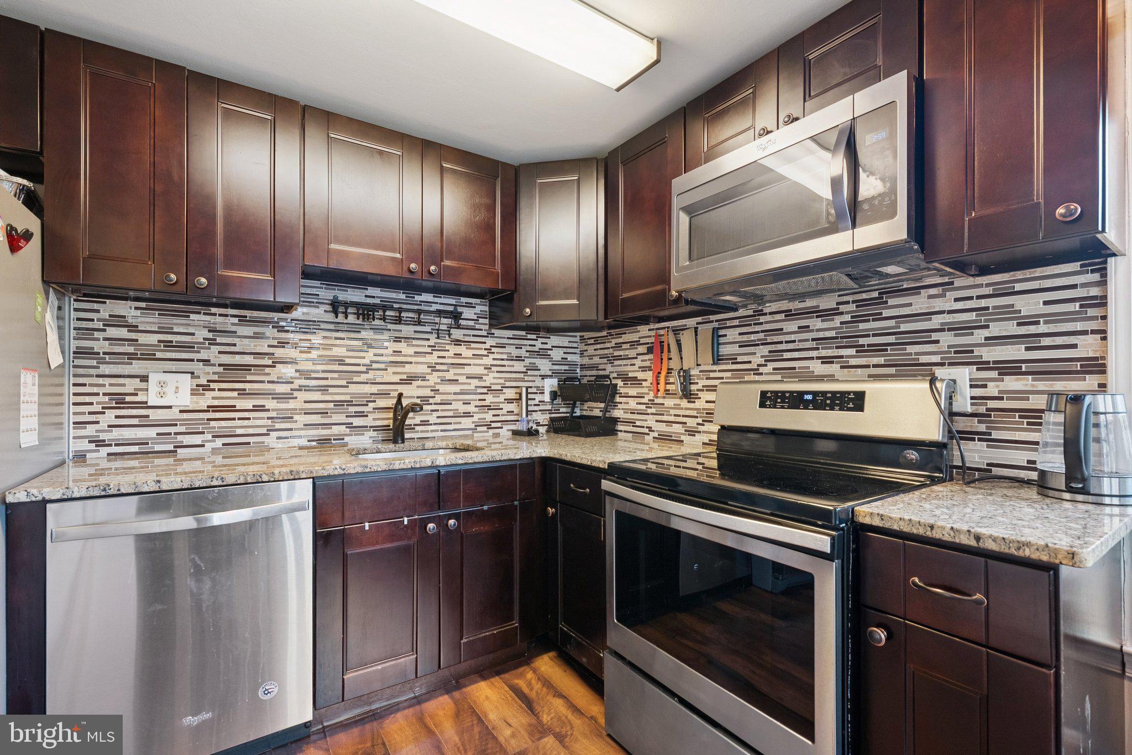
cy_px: 378
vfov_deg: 77.4
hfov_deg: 100.4
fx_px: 472
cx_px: 566
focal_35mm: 15
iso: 640
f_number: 7.1
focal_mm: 15
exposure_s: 1/10
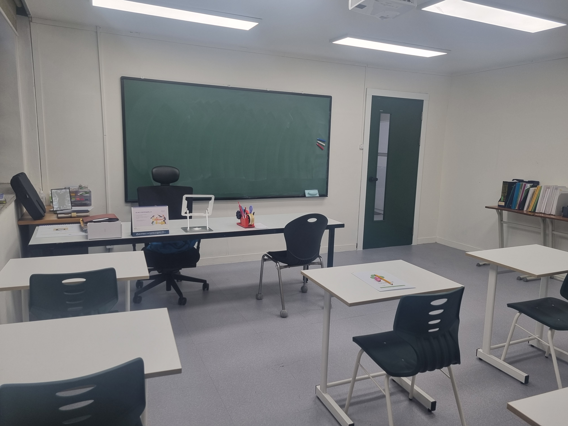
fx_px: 427
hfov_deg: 67.3
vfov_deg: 53.1
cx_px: 284
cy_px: 213
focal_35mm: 26
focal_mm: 5.4
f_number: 1.8
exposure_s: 1/141
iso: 50
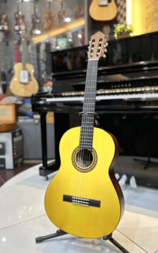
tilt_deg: -5.2
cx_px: 88
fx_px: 193
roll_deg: +0.9
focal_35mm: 28
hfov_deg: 44.4
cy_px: 126
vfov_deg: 66.5
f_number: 1.5
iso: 125
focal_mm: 5.7
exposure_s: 1/50
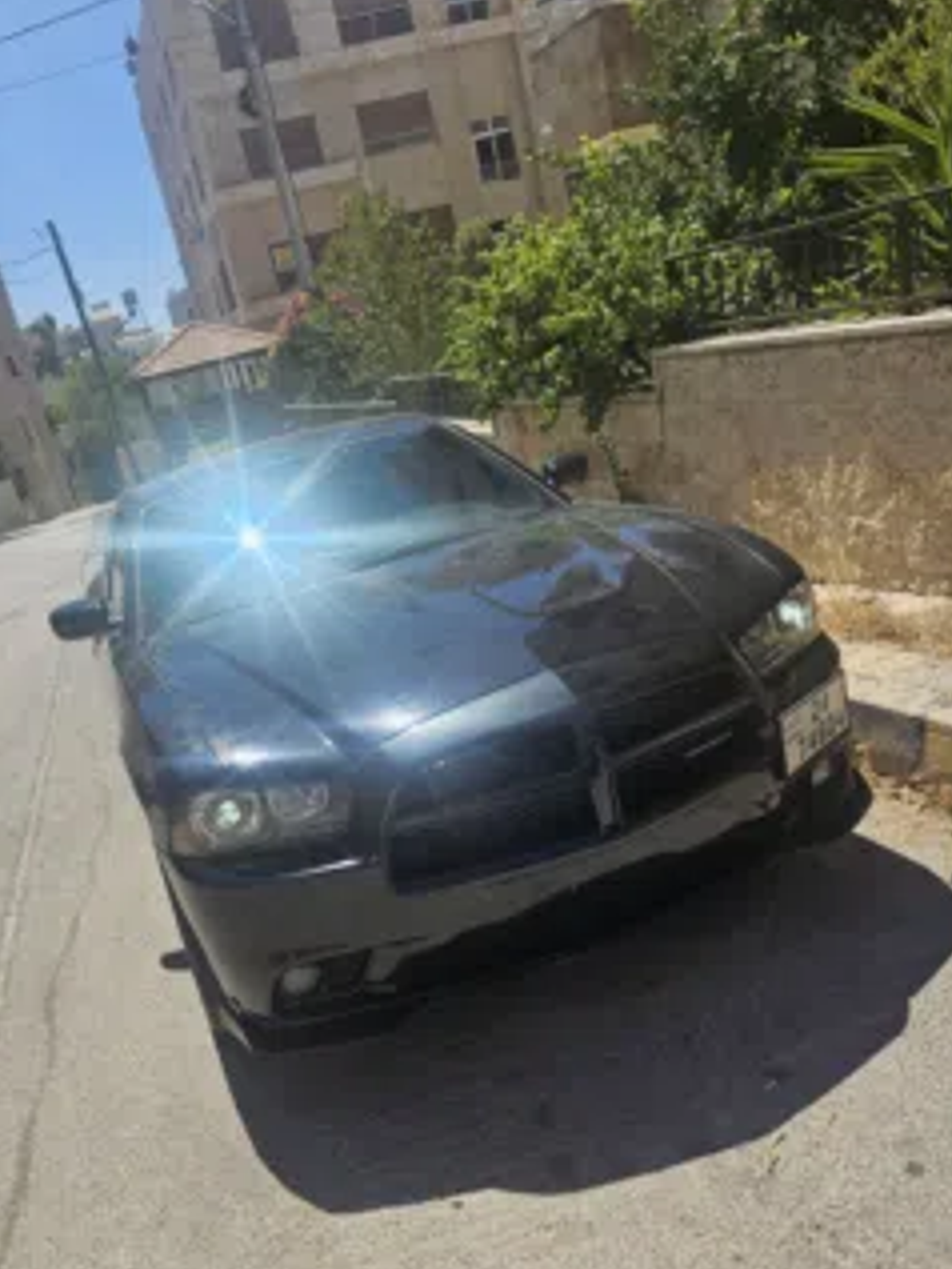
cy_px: 709
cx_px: 420
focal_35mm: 29
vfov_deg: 61.5
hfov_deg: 48.2
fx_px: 1063
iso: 10
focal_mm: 6.3
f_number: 1.7
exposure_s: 1/952
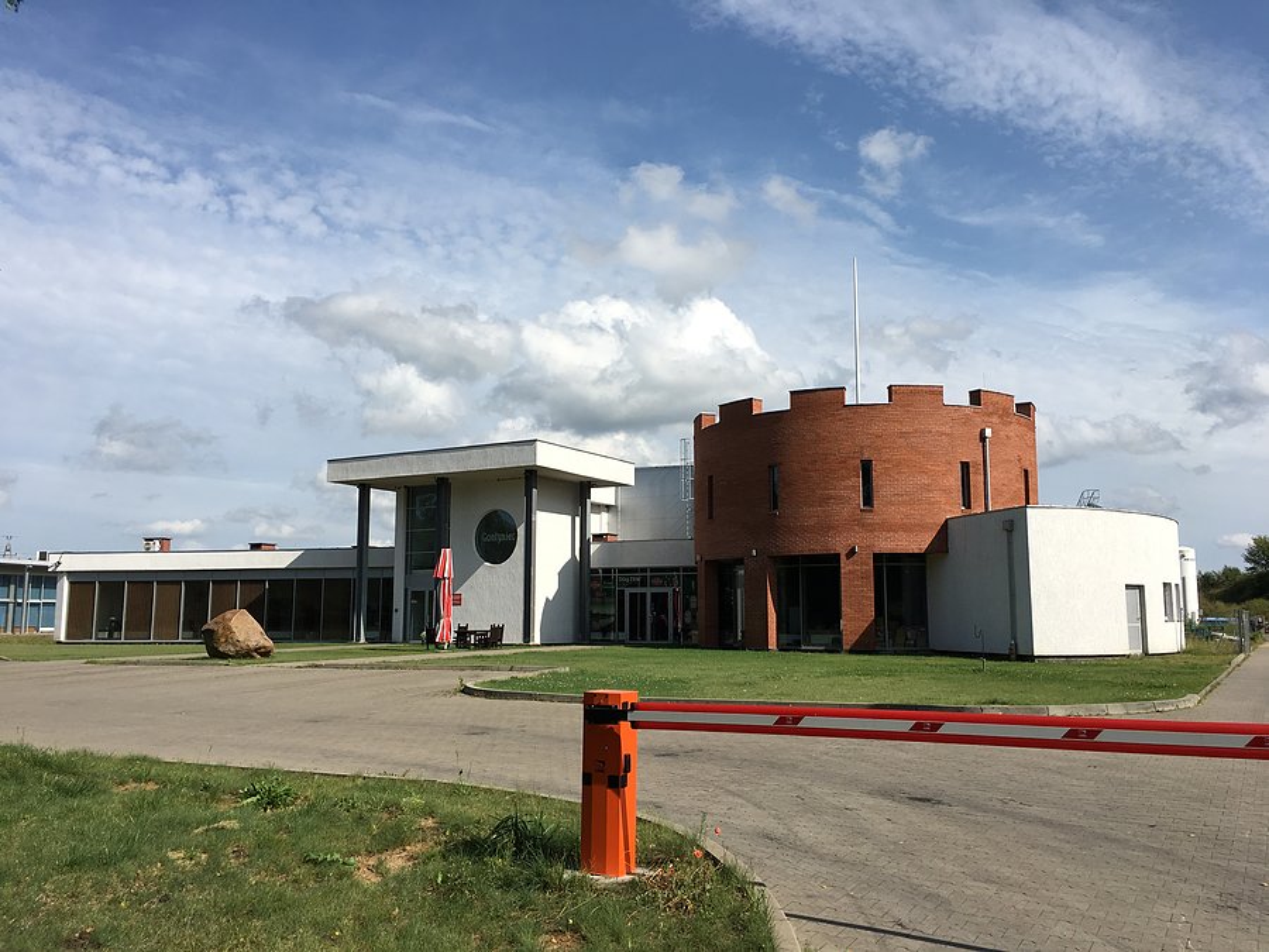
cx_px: 634
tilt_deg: +7.4
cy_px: 476
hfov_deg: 61.7
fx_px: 1063
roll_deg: -0.2
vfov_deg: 48.2
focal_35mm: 29
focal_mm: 4.15
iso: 25
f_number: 2.2
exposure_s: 1/2198
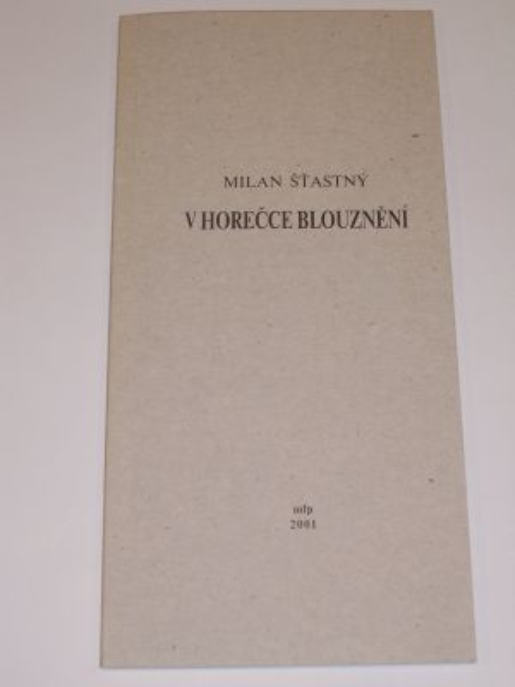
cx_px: 258
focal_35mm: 66
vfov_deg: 29.4
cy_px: 344
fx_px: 1309
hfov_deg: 22.3
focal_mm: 10.8
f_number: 4
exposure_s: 1/90
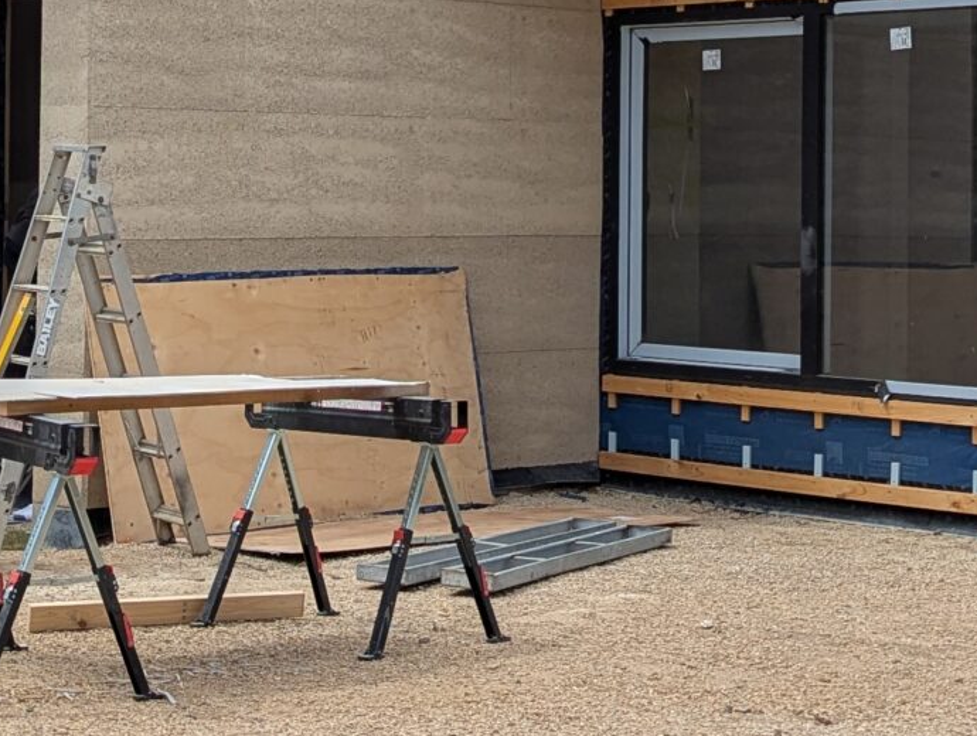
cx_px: 362
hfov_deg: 21.9
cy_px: 113
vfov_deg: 16.5
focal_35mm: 89
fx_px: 2516
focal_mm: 6.81
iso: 48
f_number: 1.85
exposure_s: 1/3145
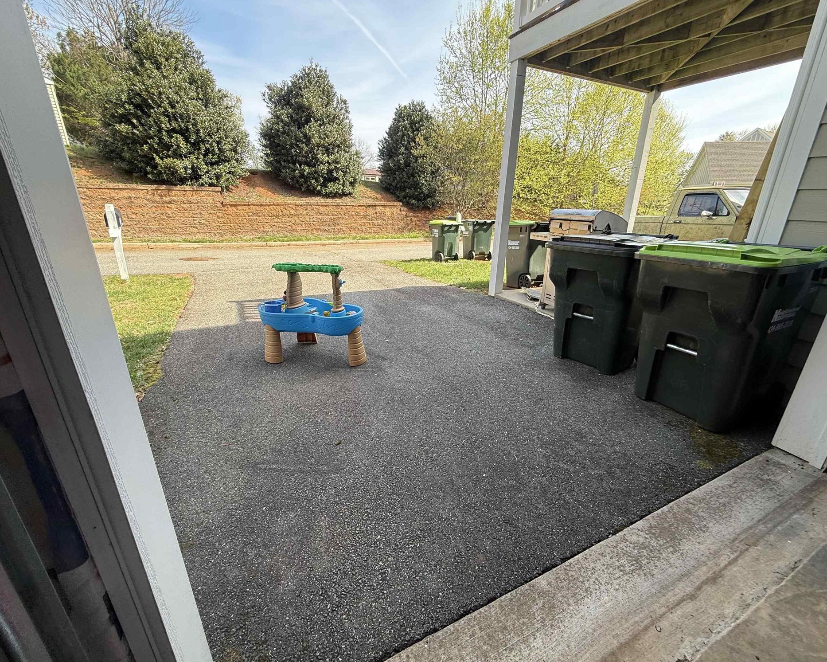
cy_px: 328
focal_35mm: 15
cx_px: 423
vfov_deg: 84.0
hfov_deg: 96.8
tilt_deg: -20.3
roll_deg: -0.9
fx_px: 367
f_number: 2.2
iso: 50
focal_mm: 2.22
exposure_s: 1/273
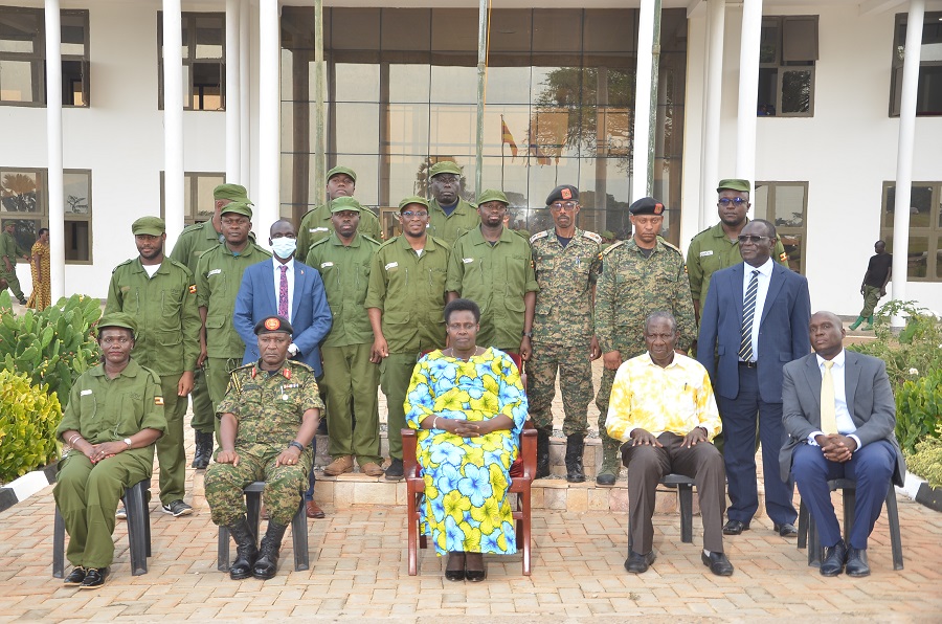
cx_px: 471
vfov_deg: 26.4
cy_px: 312
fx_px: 1332
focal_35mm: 51
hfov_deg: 39.0
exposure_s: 1/160
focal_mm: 34
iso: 200
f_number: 4.2
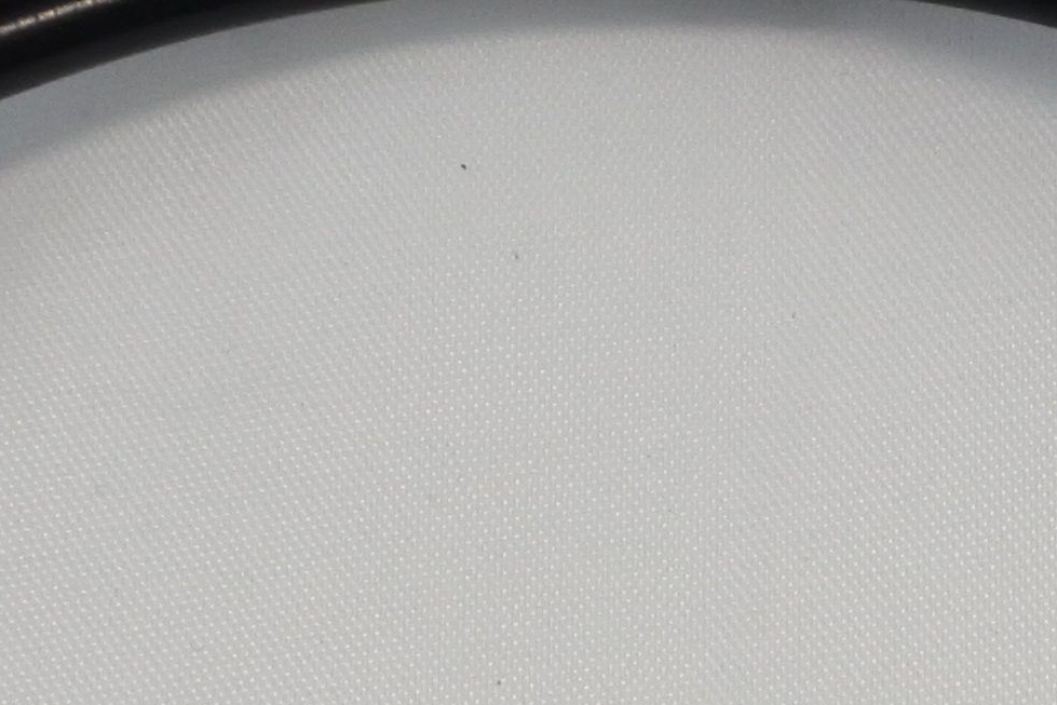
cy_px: 1358
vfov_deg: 7.3
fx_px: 5344
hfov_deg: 11.1
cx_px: 1217
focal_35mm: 182
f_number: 3.8
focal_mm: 12.1
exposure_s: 1/250
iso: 320
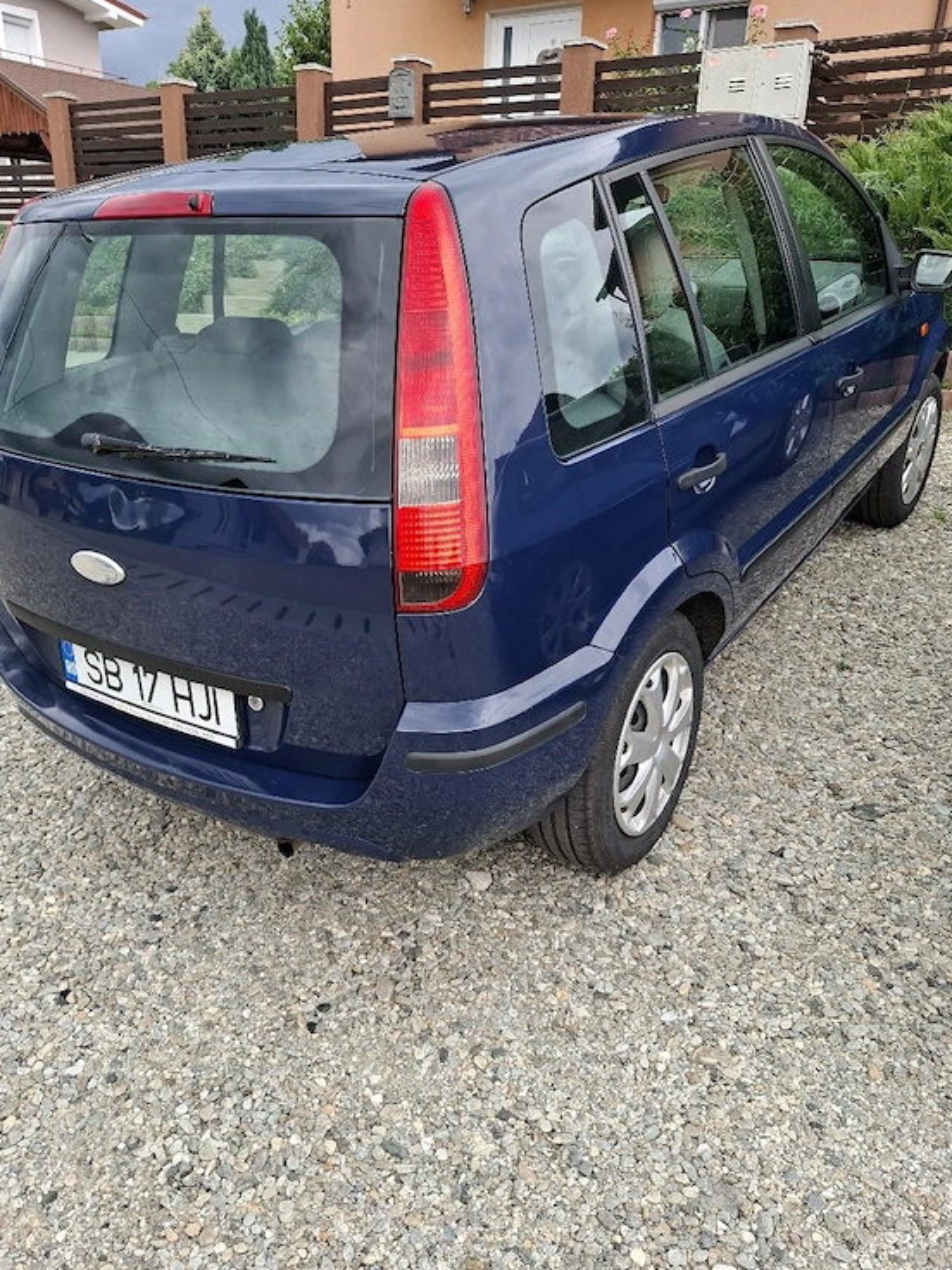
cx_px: 464
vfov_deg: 69.3
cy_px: 683
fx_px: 917
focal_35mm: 25
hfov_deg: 54.9
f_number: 1.8
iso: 50
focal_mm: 5.54
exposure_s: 1/455
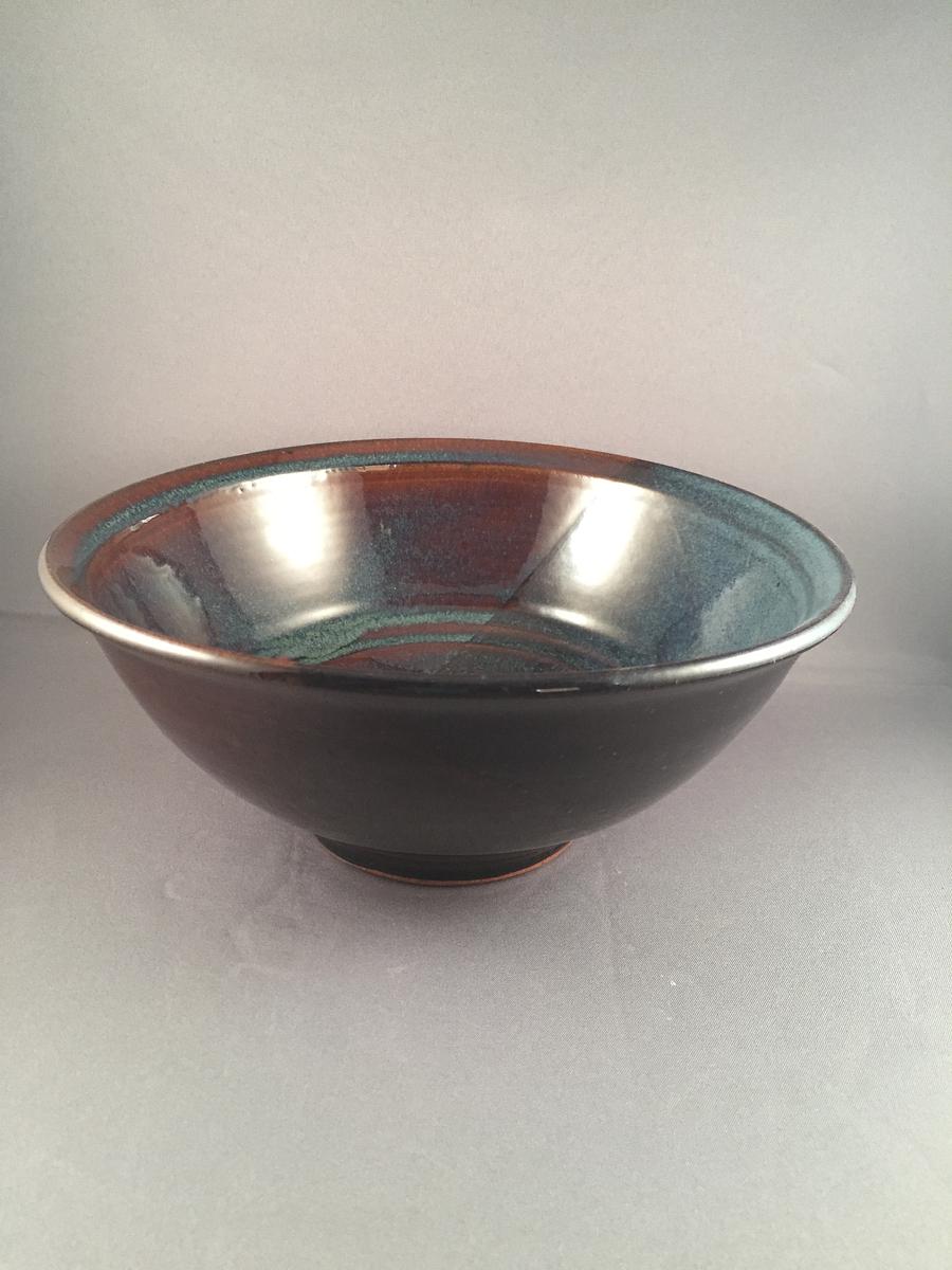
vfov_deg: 61.7
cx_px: 476
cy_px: 635
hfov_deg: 48.2
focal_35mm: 29
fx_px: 1063
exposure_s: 1/30
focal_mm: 4.15
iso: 160
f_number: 2.2
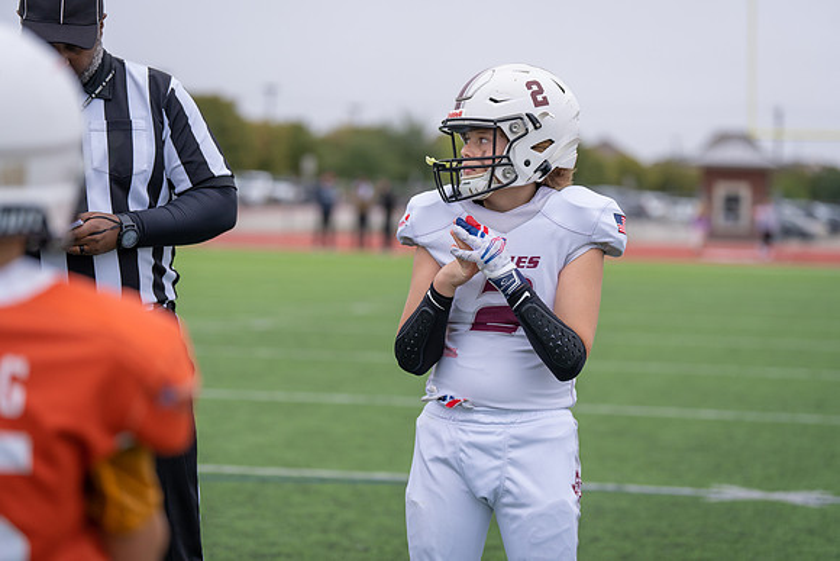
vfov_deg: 12.9
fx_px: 2474
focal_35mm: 106
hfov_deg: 19.3
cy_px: 280
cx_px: 420
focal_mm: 106
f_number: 2.8
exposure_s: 1/500
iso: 320
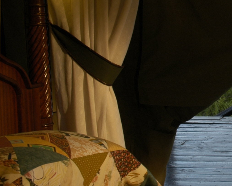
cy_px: 46
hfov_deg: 17.2
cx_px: 311
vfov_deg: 14.7
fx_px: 717
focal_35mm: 104
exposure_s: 1/50
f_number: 7.1
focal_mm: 25
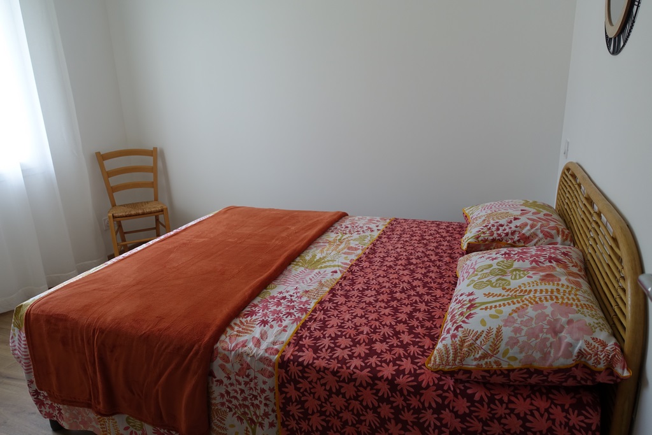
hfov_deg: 73.7
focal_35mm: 24
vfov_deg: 53.1
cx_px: 326
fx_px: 435
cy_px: 218
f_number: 2.8
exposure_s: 1/50
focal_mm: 8.8
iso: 125
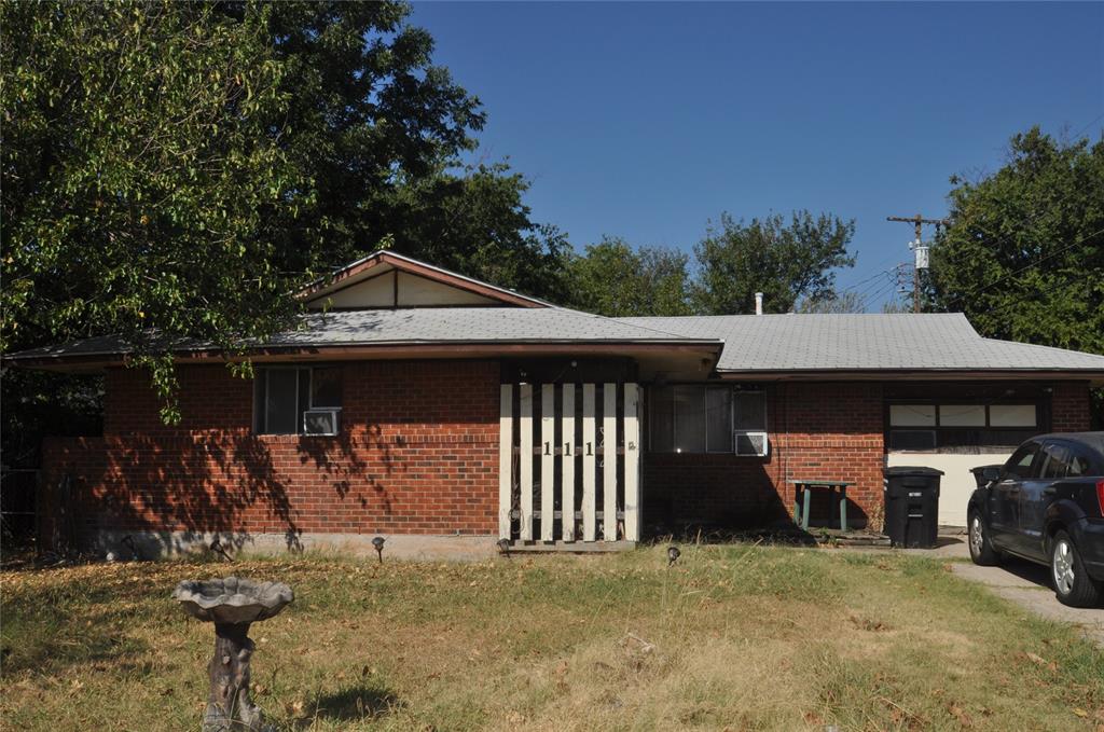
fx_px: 918
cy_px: 366
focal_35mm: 30
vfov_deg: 43.5
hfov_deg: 62.0
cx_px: 552
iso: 200
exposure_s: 1/200
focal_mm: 20
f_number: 18
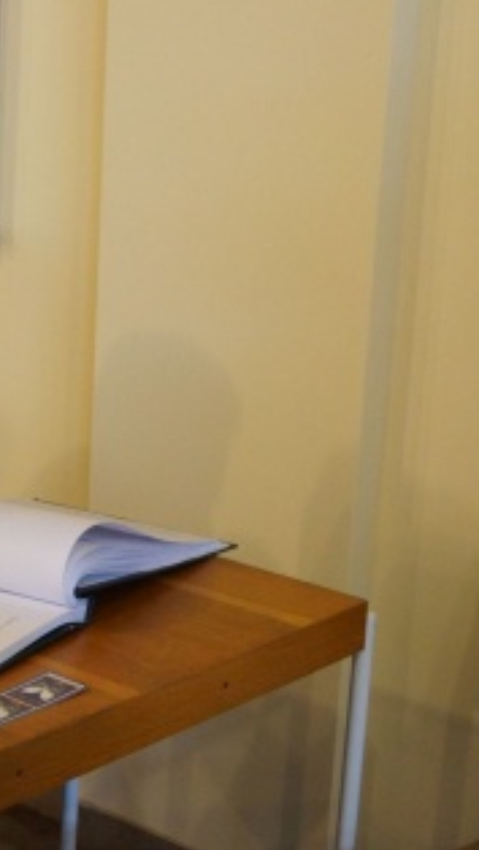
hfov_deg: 16.7
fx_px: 1578
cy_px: 434
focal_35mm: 70
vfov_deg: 30.1
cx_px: -68
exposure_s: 1/50
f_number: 4.5
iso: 1600
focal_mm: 28
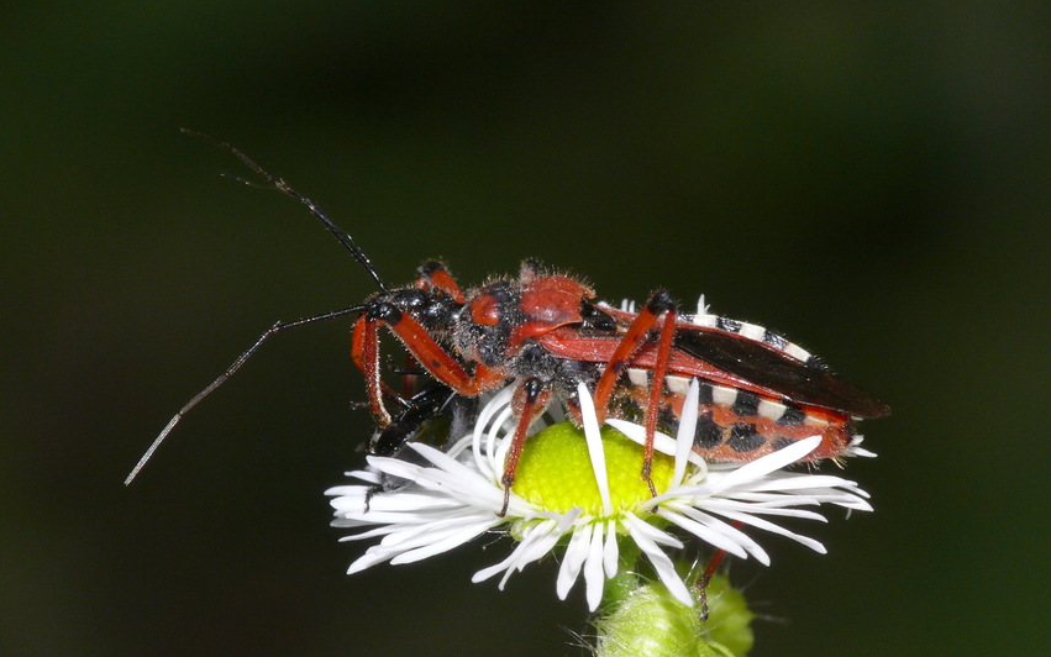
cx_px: 526
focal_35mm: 270
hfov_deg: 7.8
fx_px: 7734
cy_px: 332
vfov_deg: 4.9
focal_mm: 53.7
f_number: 11
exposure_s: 1/640
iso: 200
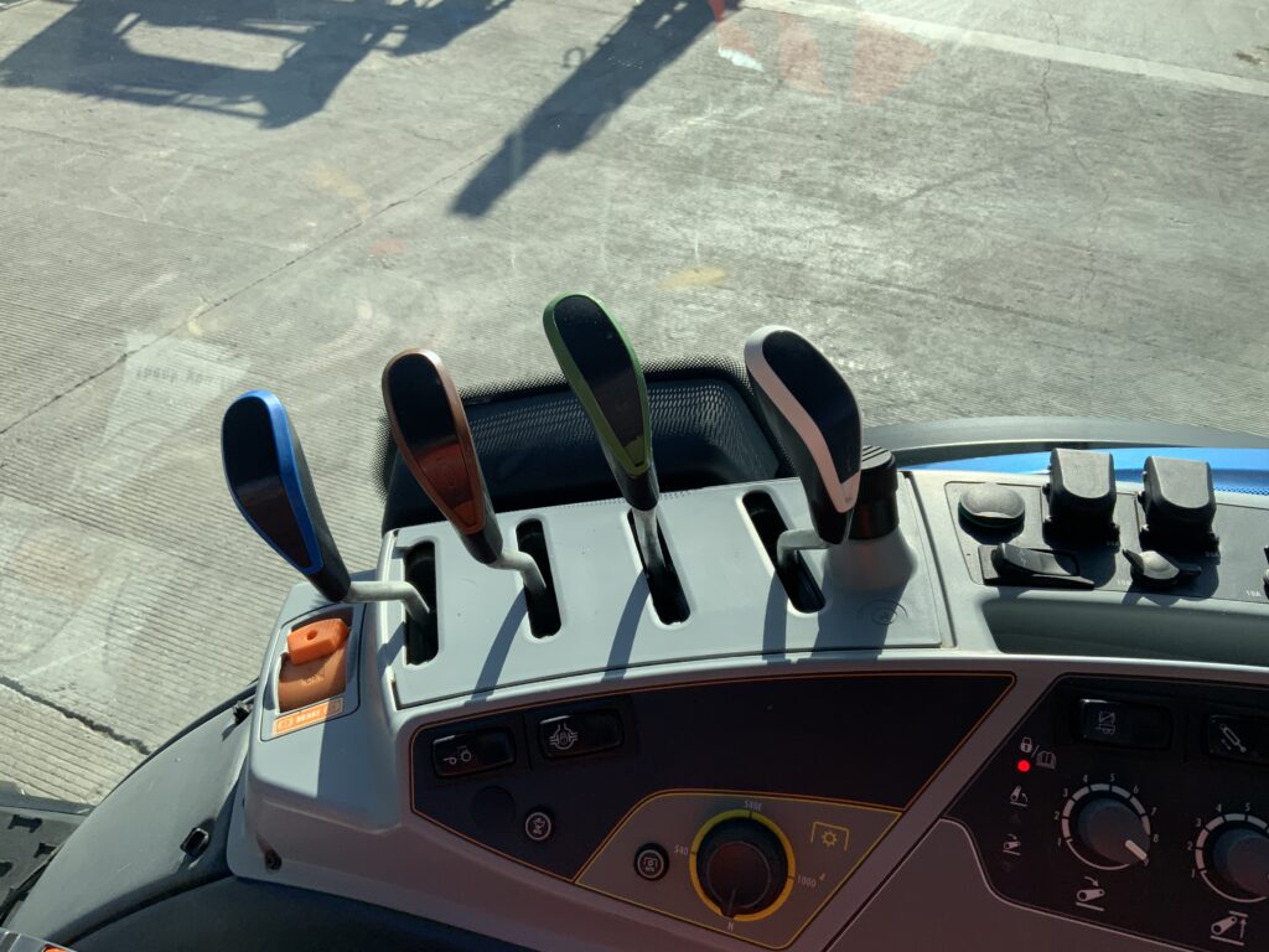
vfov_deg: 48.2
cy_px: 476
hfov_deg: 61.7
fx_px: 1063
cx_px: 634
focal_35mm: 29
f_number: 1.8
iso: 16
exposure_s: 1/1342
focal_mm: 3
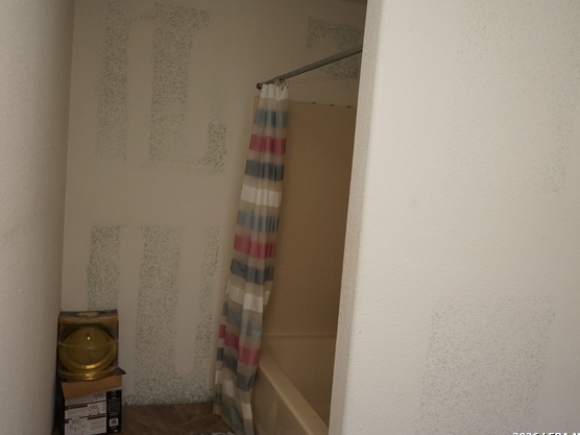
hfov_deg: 58.2
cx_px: 262
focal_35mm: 31
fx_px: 519
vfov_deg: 45.4
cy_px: 220
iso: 1600
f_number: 3.5
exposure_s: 1/160
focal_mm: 28
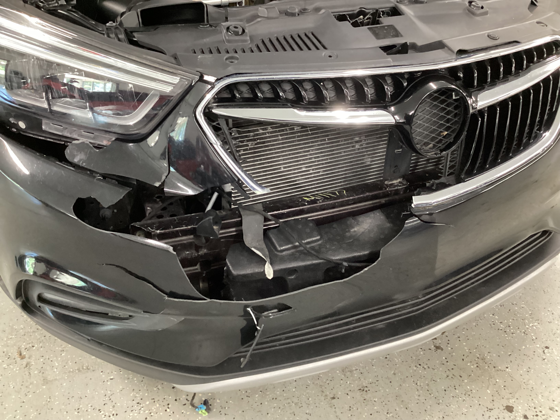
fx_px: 502
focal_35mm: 31
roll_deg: +0.0
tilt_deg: -35.2
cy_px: 210
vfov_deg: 45.4
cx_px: 280
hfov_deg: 58.4
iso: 500
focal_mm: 3.3
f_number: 2.4
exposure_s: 1/25
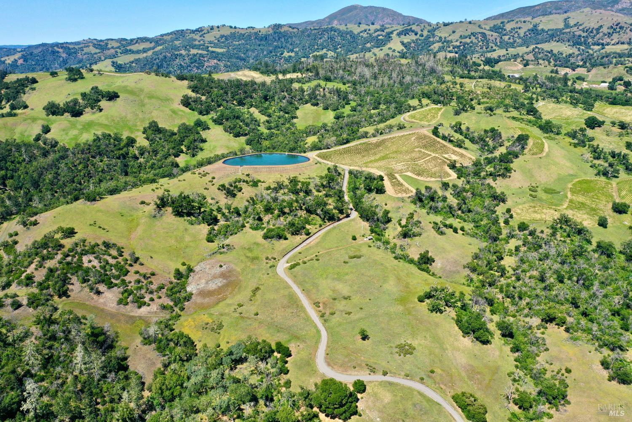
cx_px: 316
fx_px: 492
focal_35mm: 28
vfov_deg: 46.4
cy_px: 211
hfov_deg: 65.5
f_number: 6.3
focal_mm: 10.26
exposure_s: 1/320
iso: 100
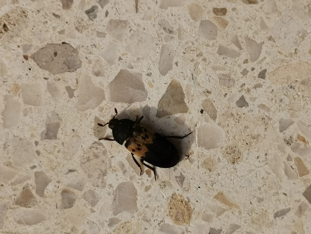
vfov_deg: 18.9
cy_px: 117
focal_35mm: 78
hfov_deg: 25.0
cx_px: 156
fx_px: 701
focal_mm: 4.75
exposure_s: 1/1912
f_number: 1.8
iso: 50
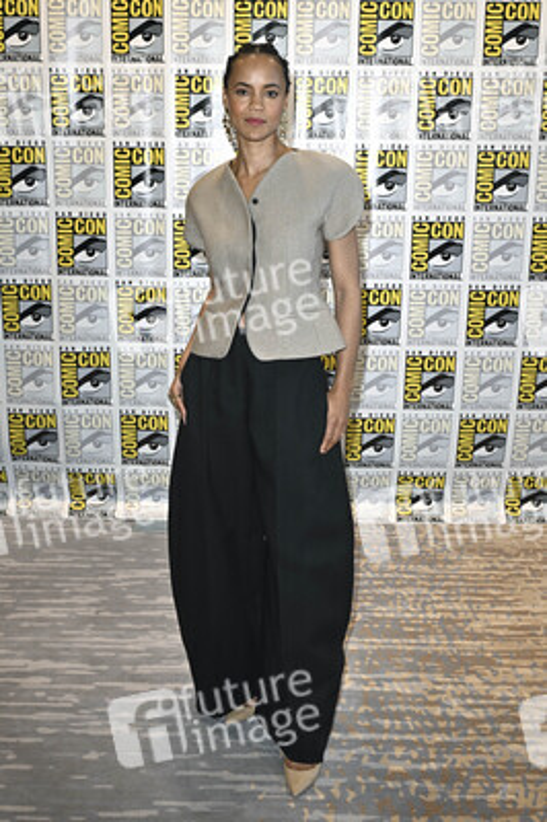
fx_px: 845
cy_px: 411
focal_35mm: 37
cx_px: 274
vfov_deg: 51.9
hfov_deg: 35.9
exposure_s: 1/250
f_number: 6.3
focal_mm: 37
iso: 2000
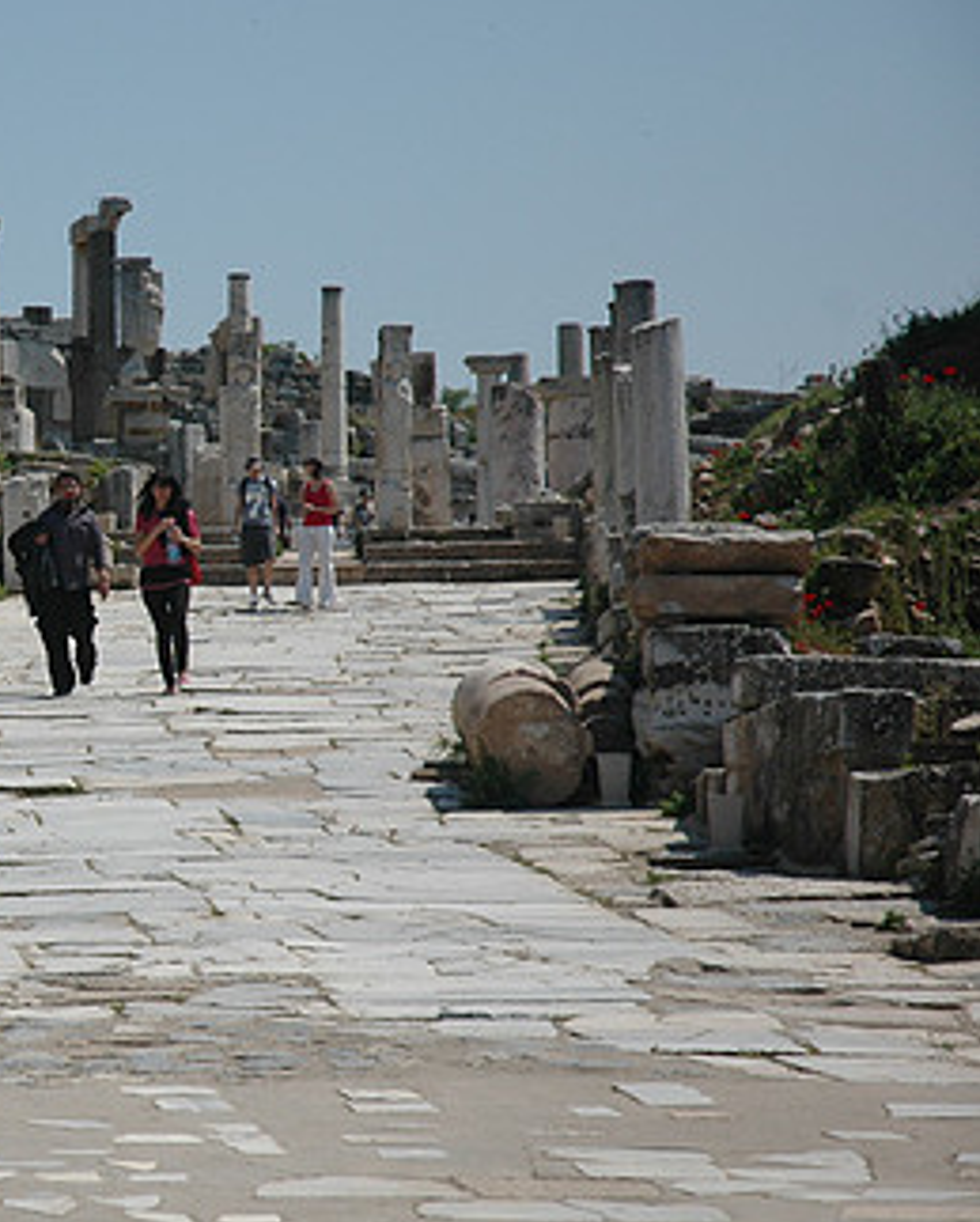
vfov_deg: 11.8
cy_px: 596
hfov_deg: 9.4
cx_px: -110
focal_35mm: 164
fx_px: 5932
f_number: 4.5
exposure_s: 1/2000
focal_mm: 65
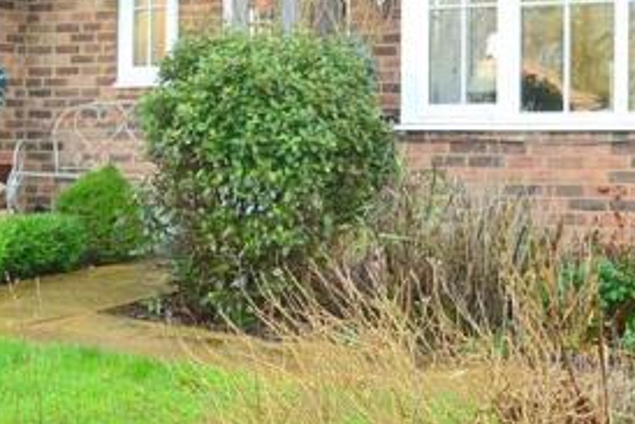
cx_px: 264
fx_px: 1394
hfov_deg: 25.6
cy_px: 119
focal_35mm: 79
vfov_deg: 17.2
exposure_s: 1/125
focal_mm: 22
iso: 400
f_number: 5.6
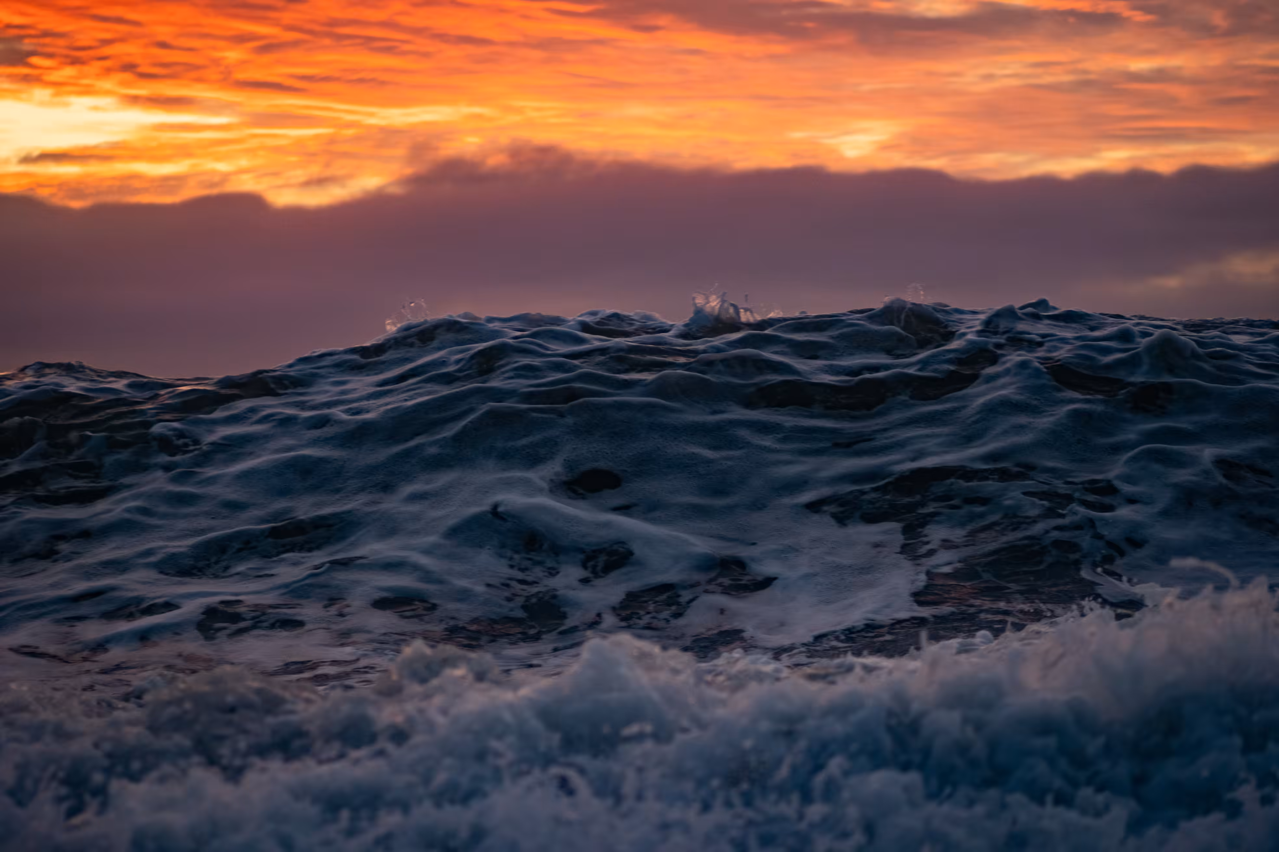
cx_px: 640
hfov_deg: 24.8
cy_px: 426
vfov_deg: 16.7
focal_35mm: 82
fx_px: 2913
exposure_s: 1/500
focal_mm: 55
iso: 800
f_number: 1.8
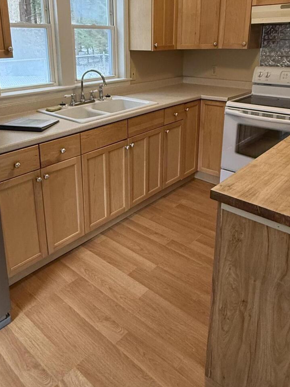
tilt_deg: -15.9
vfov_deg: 60.5
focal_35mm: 29
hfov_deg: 48.1
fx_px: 324
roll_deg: +1.0
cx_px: 129
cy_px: 135
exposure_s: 1/120
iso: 500
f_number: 2.2
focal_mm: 2.22
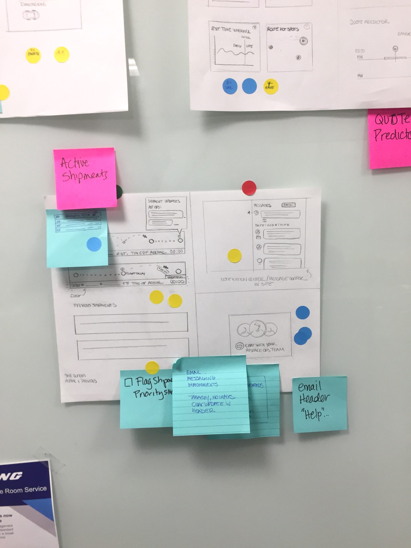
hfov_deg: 48.2
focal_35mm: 29
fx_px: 459
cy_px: 274
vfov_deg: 61.7
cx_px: 206
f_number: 2.2
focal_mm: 4.15
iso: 32
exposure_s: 1/30
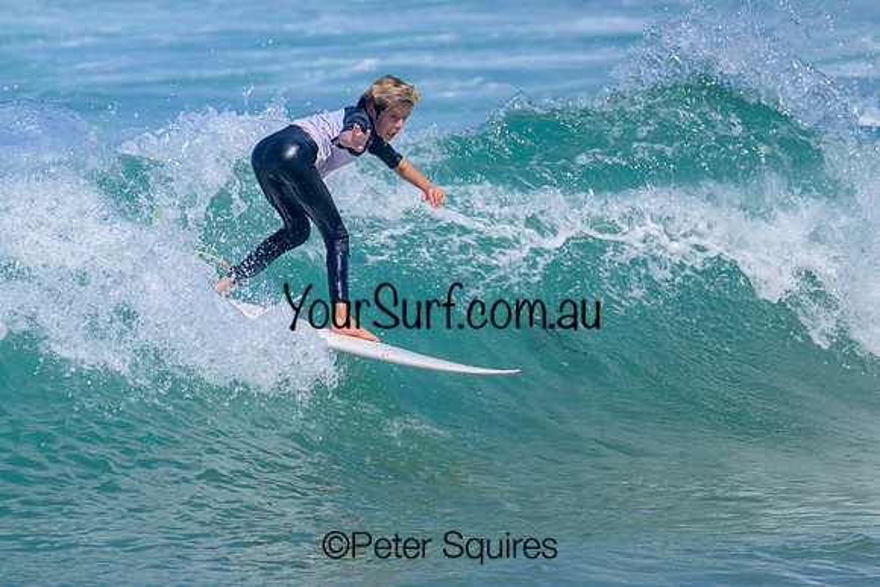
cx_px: 340
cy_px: 255
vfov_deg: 2.0
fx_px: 16958
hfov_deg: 3.0
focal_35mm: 694
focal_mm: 510
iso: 640
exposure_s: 1/2000
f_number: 11
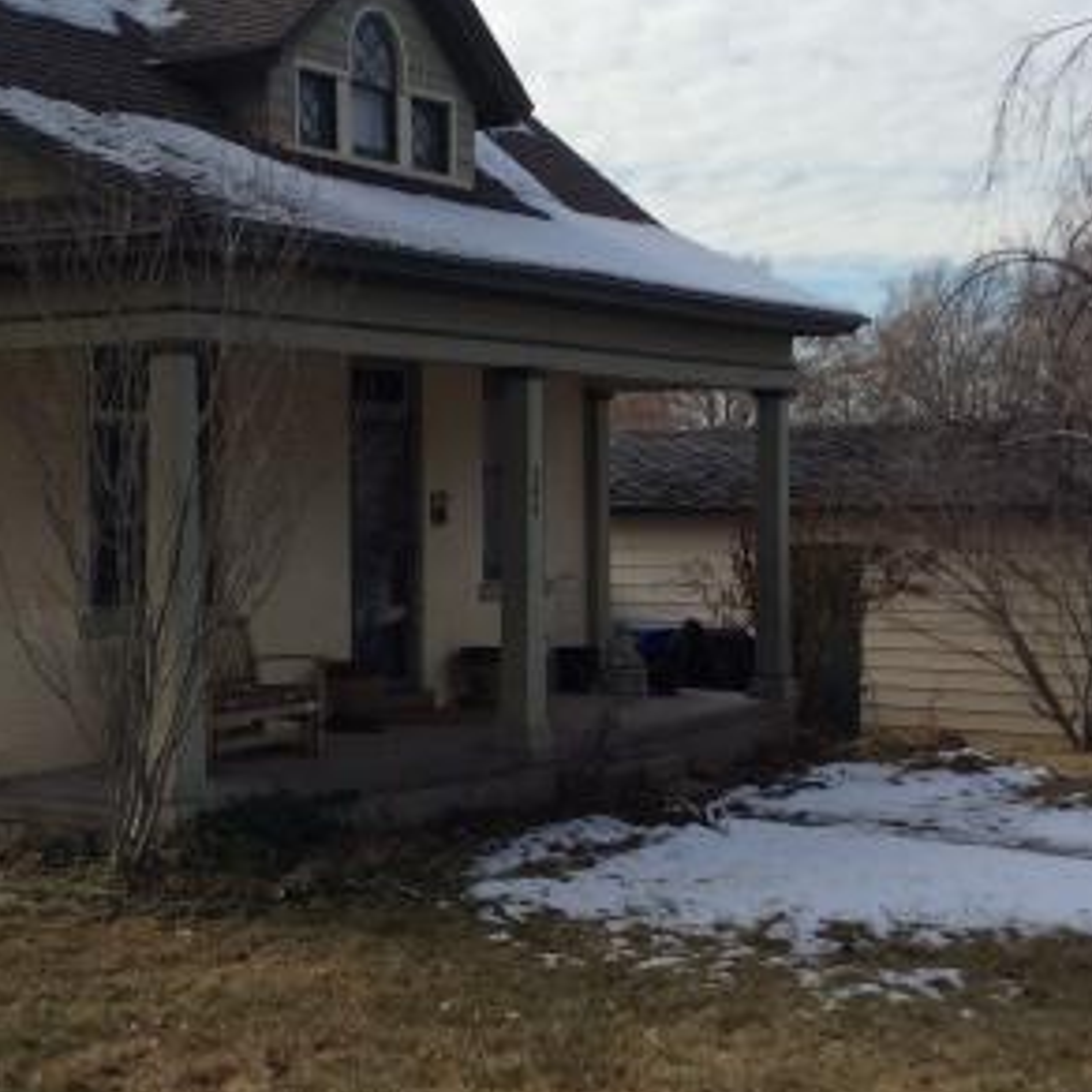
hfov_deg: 27.4
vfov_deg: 27.7
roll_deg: +0.8
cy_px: 520
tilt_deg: -2.1
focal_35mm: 62
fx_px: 2213
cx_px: 280
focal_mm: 3.3
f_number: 2.4
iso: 32
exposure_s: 1/1845
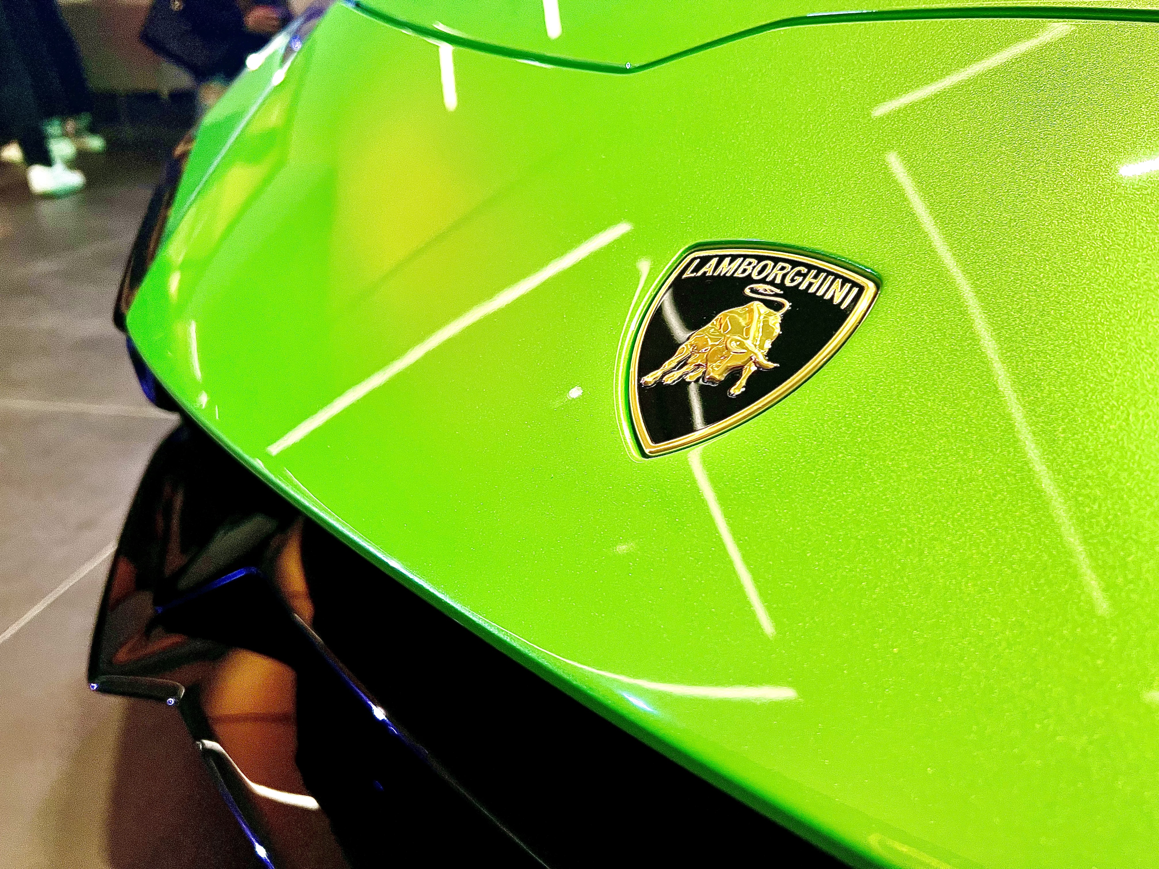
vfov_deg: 53.1
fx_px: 871
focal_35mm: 26
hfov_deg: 67.3
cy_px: 434
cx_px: 580
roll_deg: -0.7
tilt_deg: -24.8
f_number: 1.5
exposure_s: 1/60
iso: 160
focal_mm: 5.7
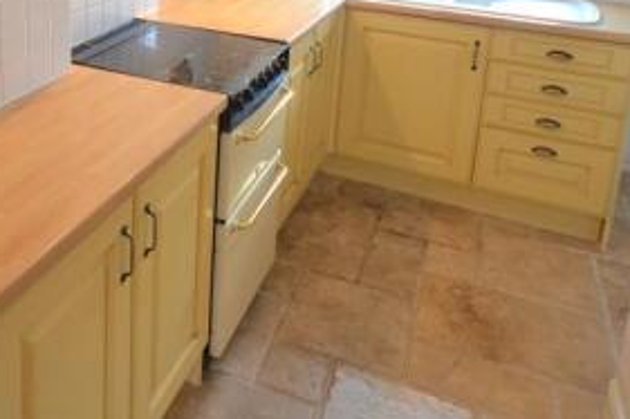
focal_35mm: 35
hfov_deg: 52.8
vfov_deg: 34.1
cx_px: 183
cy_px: -10
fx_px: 612
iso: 640
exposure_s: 1/60
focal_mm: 10
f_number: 4
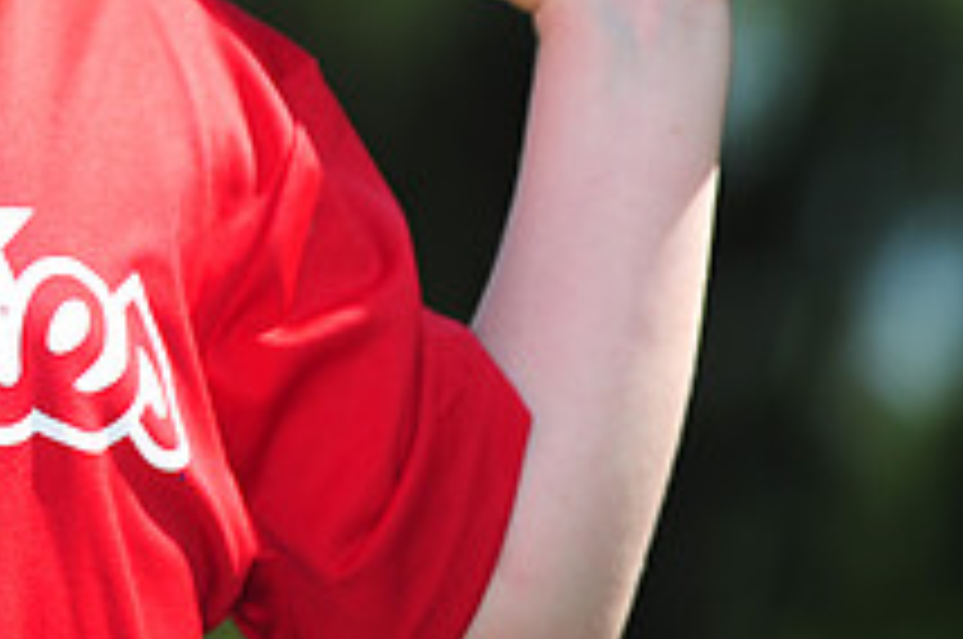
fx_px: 14503
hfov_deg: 3.8
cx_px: -315
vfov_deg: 2.5
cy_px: -220
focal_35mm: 543
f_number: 4.5
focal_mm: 200
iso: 200
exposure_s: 1/800
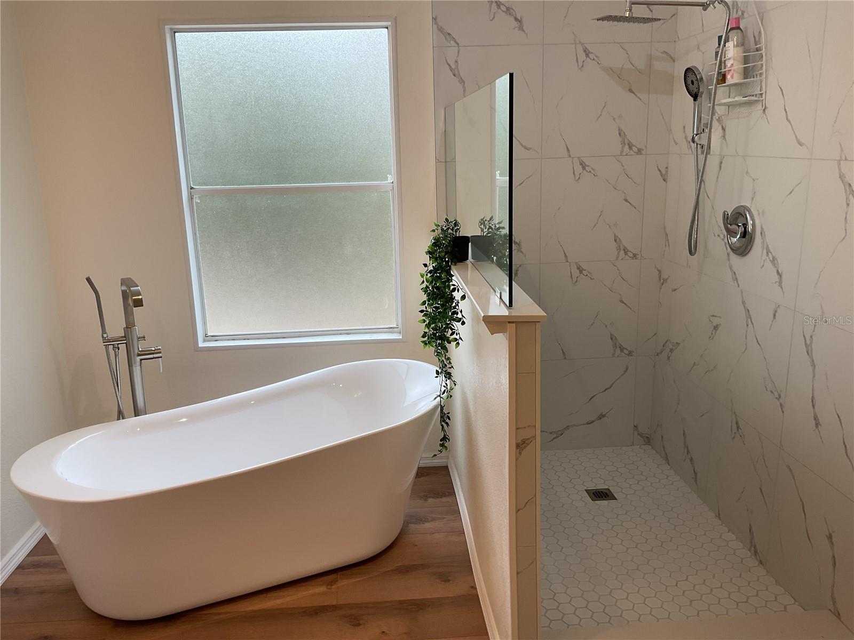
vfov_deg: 48.2
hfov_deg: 61.7
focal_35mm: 29
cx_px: 427
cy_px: 320
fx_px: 715
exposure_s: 1/120
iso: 32
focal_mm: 3
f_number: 1.8
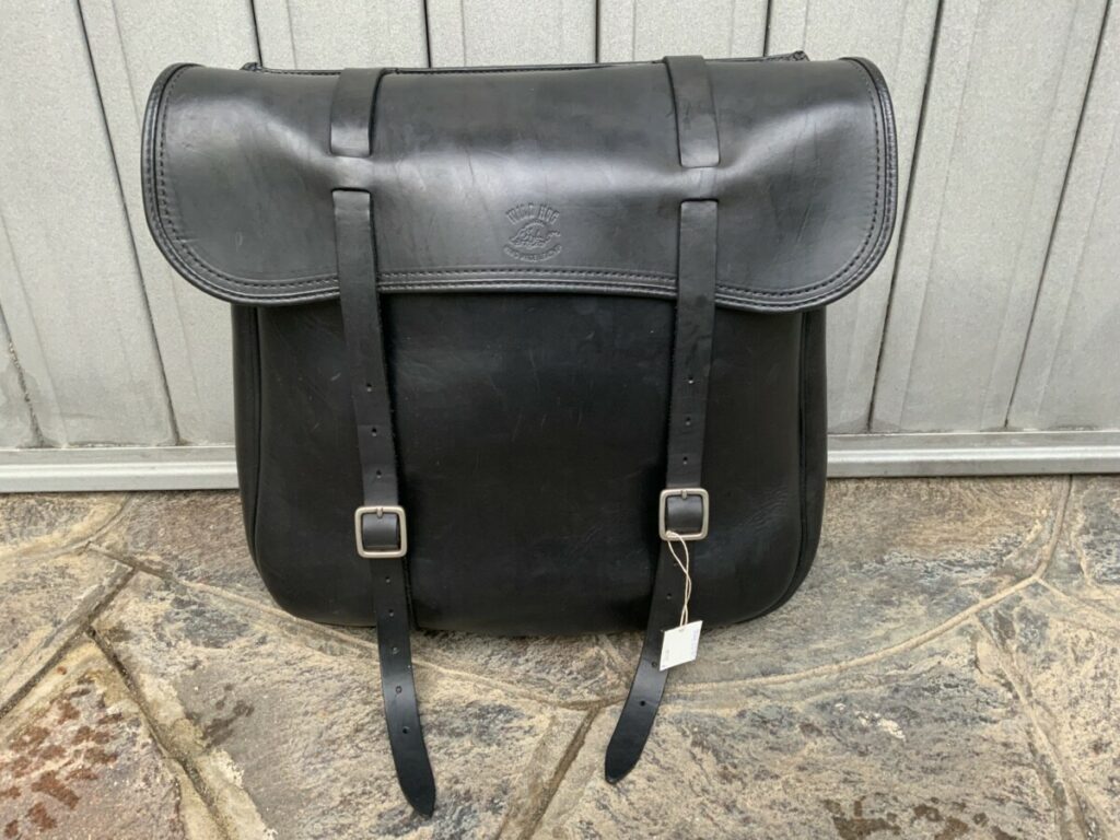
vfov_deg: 48.2
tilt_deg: -31.7
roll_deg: -0.1
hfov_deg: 61.7
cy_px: 420
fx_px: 938
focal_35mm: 29
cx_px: 560
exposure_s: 1/60
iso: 160
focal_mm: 3
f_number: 1.8
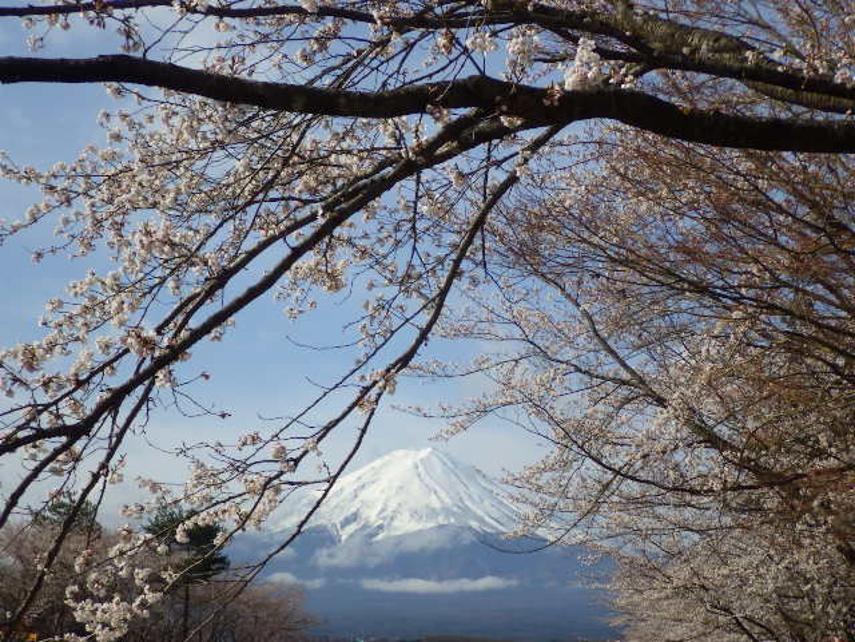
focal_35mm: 50
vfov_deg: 29.1
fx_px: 1235
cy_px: 321
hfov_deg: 38.2
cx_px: 428
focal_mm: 9
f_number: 4.4
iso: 125
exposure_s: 1/1250
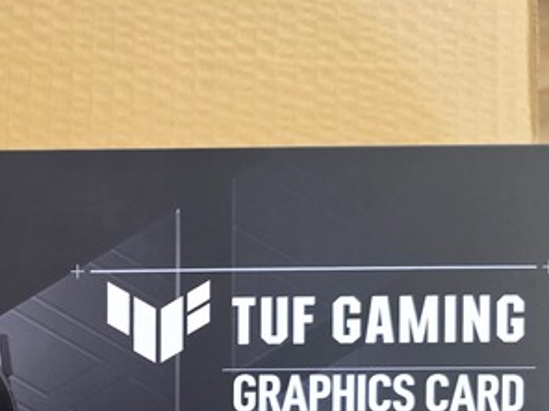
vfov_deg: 24.4
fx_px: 888
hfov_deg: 32.1
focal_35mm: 56
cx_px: 20
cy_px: 448
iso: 800
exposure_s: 1/120
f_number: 1.7
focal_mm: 6.3
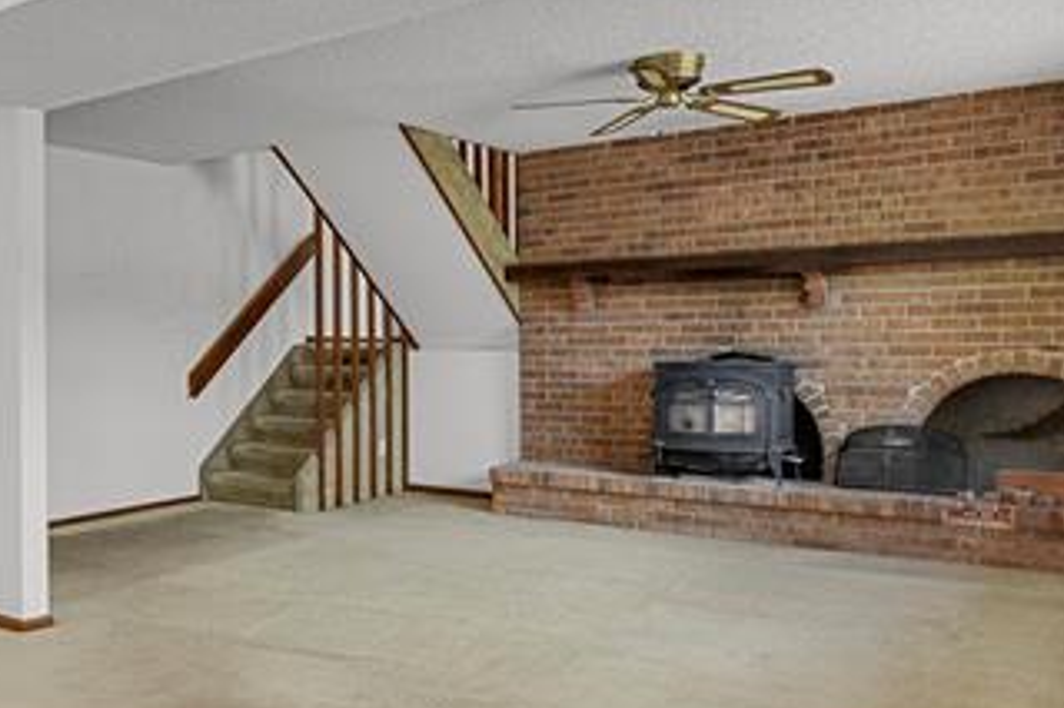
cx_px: 239
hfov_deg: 52.8
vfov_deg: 38.8
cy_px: 342
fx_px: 1004
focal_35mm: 34
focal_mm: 17
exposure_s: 3
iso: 250
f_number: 8
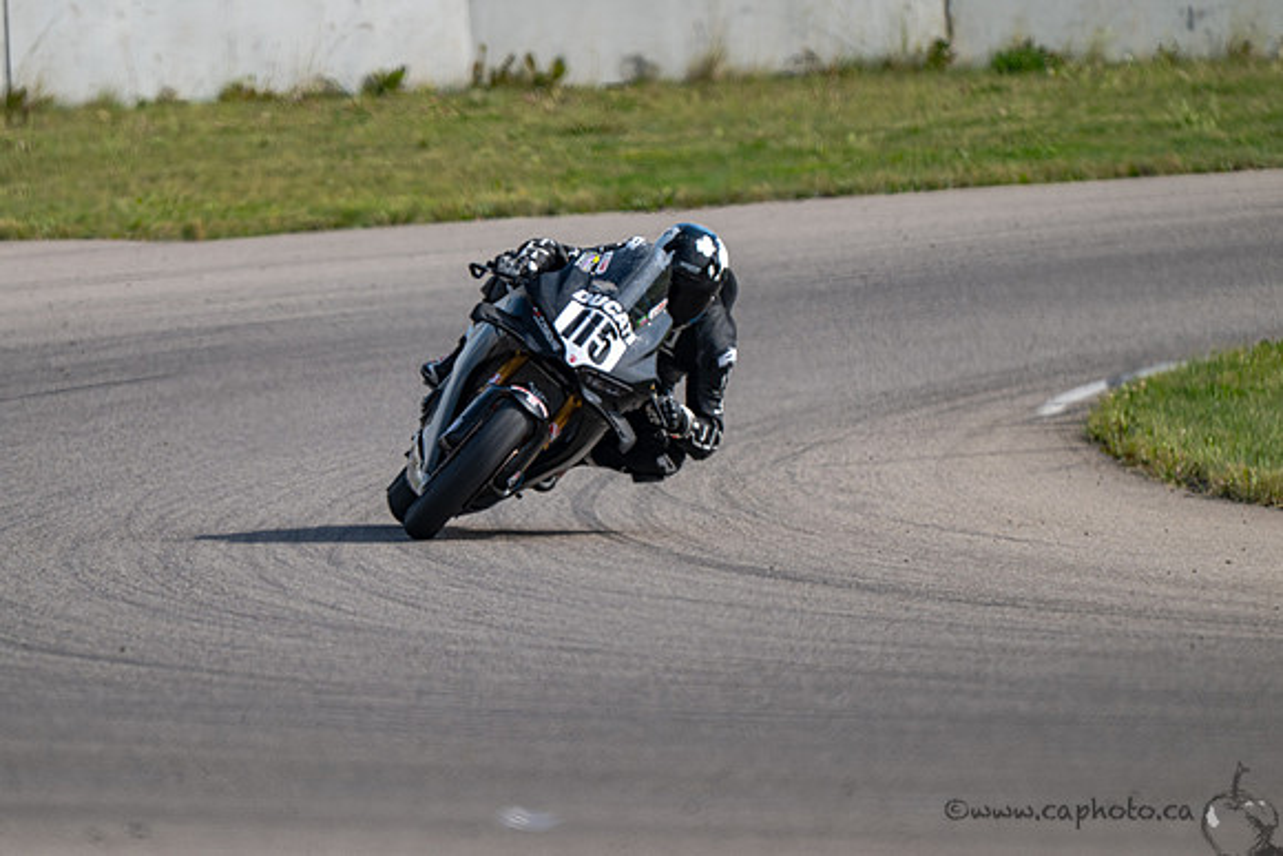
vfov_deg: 1.9
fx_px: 25576
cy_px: 428
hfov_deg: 2.9
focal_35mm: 718
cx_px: 516
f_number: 6.3
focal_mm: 600
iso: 160
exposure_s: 1/800
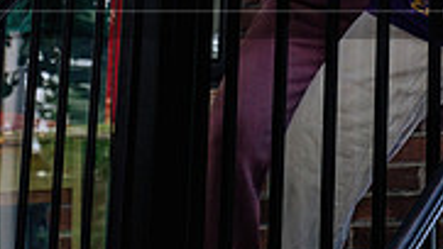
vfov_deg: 5.5
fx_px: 2597
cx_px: 296
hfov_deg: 9.7
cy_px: -87
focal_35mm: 221
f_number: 3.6
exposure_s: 1/250
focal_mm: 44.1
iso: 800
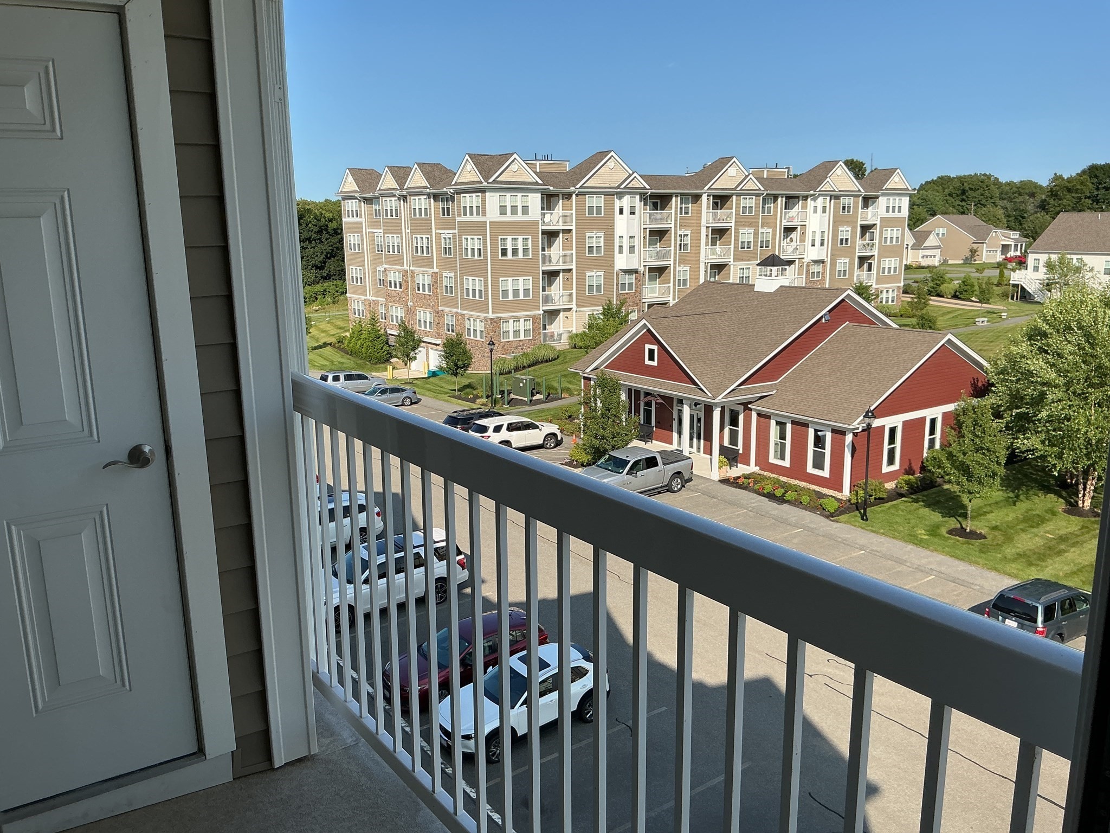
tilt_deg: -12.0
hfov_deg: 61.7
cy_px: 416
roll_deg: +0.2
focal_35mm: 29
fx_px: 930
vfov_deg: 48.2
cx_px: 555
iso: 25
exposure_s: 1/1848
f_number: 1.8
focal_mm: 3
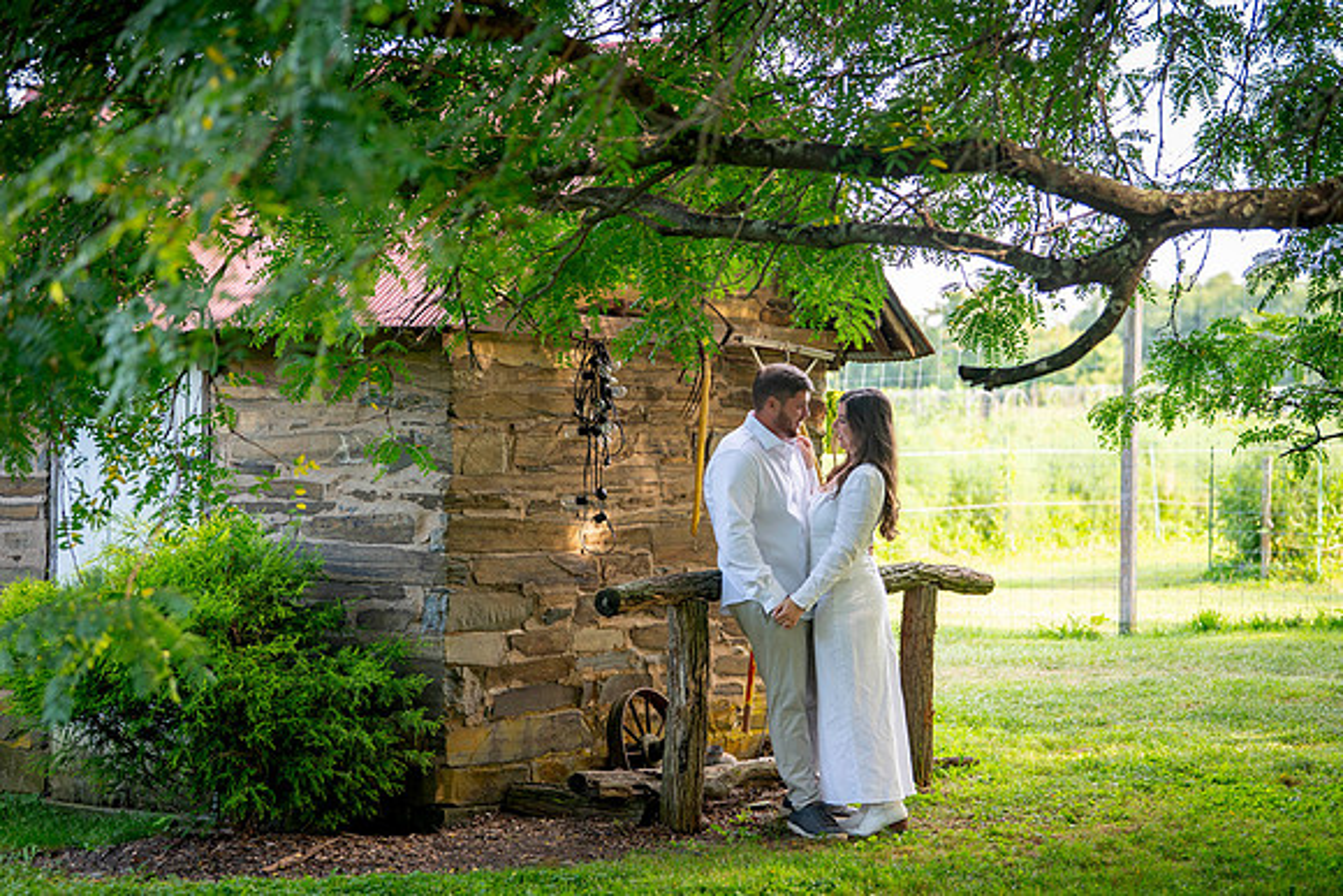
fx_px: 2764
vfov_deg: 18.4
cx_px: 660
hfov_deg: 27.3
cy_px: 442
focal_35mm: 74
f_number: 3.2
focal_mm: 70
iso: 200
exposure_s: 1/200
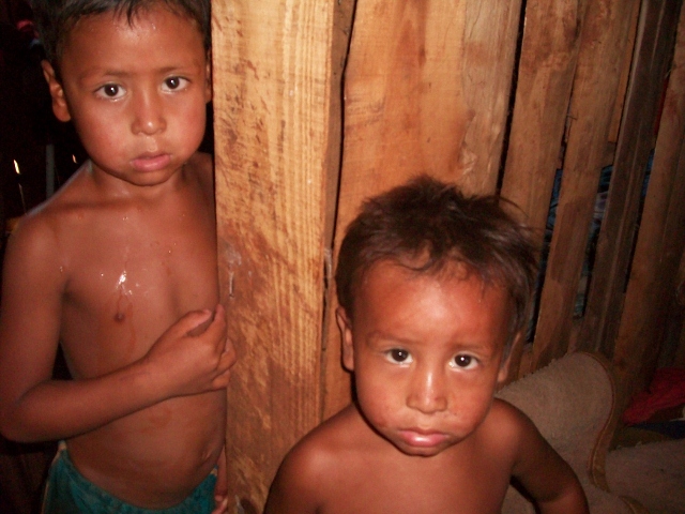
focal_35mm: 32
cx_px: 342
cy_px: 257
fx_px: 633
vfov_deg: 44.2
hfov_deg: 56.8
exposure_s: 1/30
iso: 200
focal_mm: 5.7
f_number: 2.9
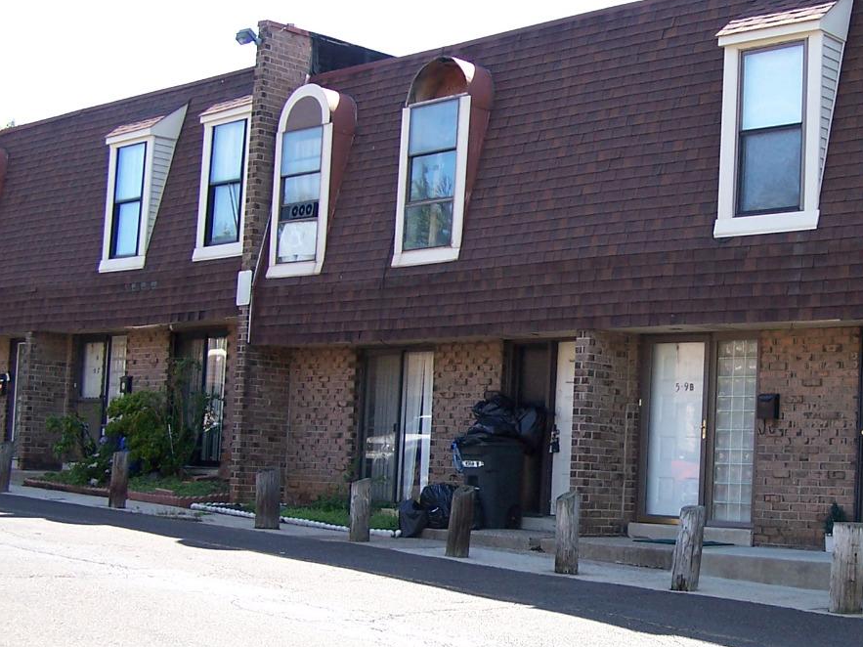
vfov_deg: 23.6
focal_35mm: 62
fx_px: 1545
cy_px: 371
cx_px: 703
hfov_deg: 30.4
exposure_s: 1/180
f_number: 2.8
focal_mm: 6.3
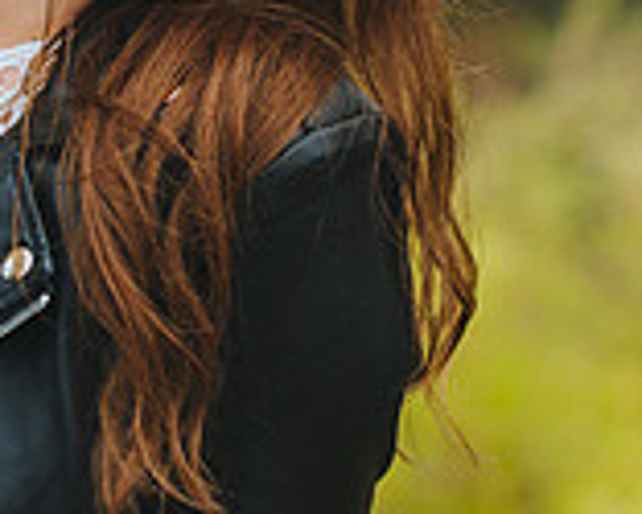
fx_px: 2567
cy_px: 255
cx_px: 101
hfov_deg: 14.2
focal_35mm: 135
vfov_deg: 11.4
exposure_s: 1/100
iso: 500
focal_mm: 50
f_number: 2
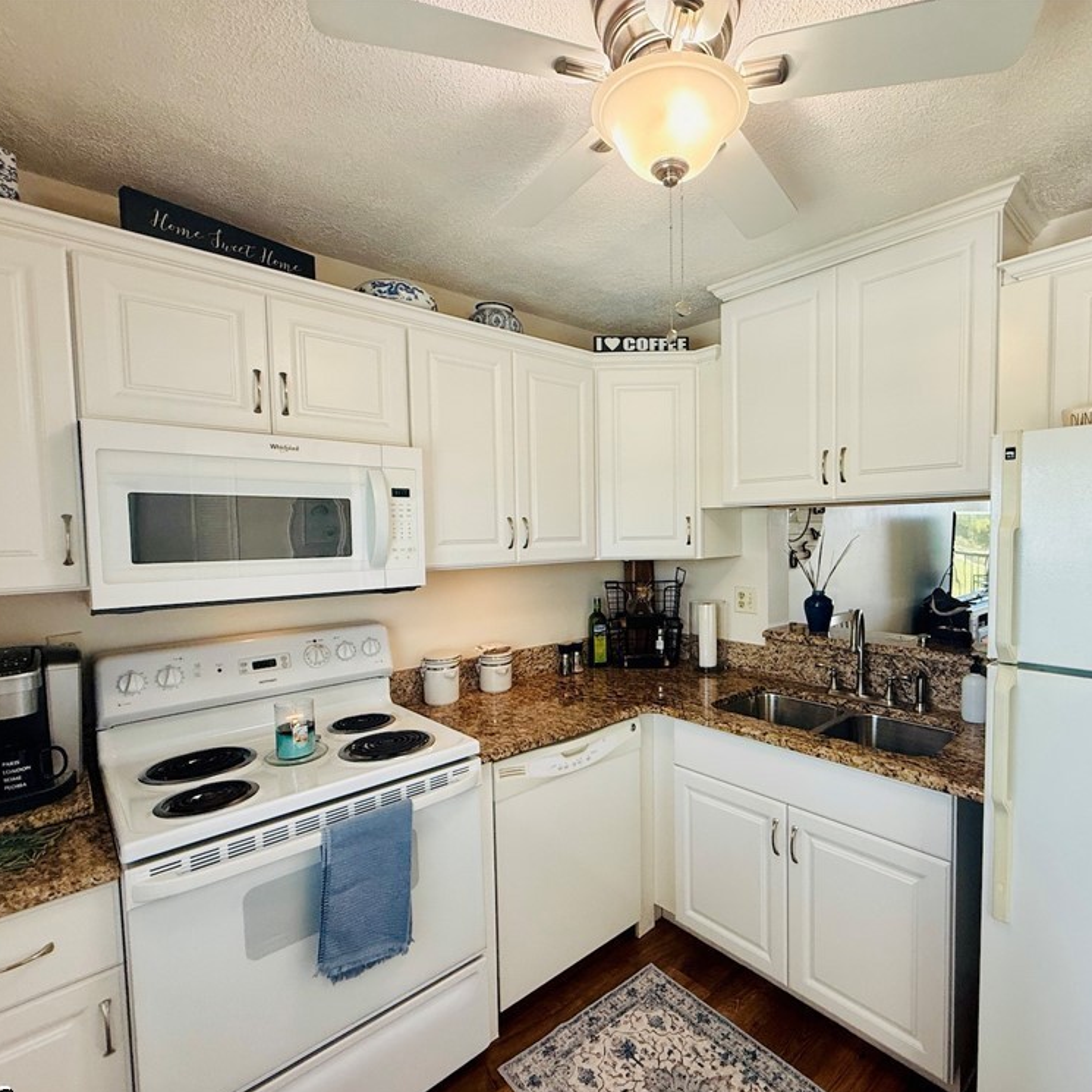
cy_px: 560
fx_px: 607
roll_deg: +0.8
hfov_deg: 83.4
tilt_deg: -3.4
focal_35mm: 17
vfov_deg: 84.0
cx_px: 626
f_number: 2.2
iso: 200
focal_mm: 2.22
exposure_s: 1/120
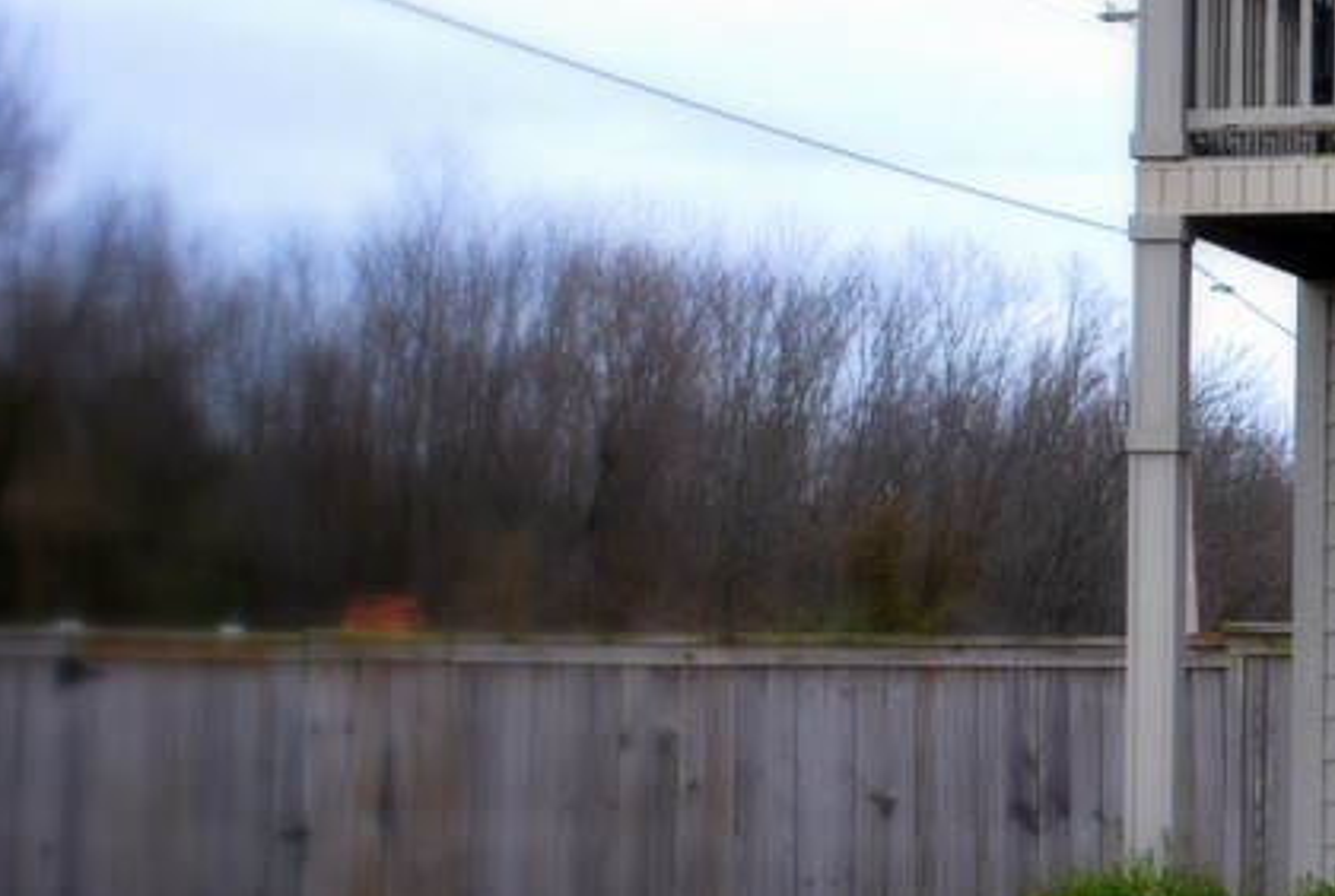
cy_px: 350
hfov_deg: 20.3
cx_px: 1510
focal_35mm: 95
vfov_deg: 14.5
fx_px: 3530
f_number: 4.5
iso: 200
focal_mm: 26
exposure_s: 1/80
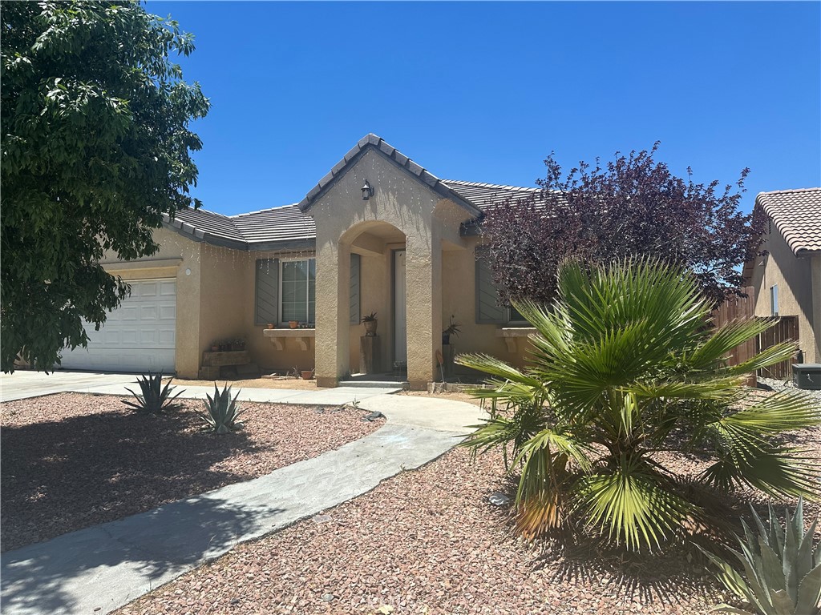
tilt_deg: +3.8
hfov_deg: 71.6
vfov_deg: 56.8
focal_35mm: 24
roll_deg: -0.4
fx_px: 569
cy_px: 308
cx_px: 410
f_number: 1.78
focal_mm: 6.86
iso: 80
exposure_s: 1/4762
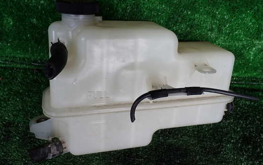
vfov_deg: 36.3
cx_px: 132
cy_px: 78
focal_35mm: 35
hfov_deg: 55.3
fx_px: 251
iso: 100
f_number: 3.2
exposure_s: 1/160
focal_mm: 5.4
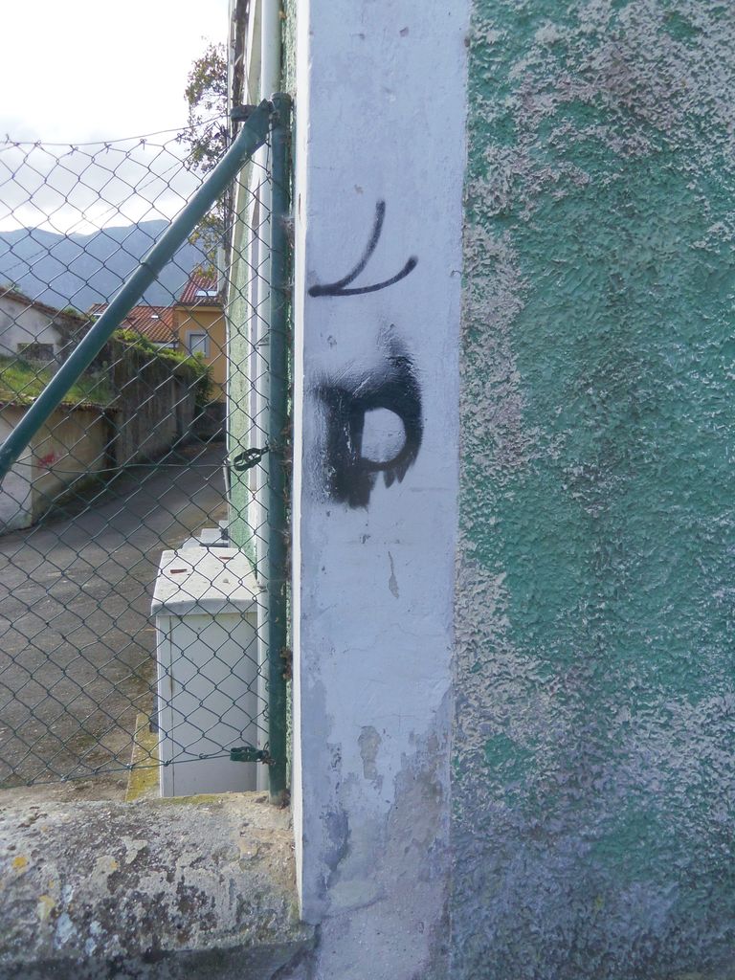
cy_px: 490
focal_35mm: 28
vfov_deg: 63.4
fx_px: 793
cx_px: 368
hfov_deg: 49.7
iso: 125
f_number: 3.9
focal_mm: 5
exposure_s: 1/200
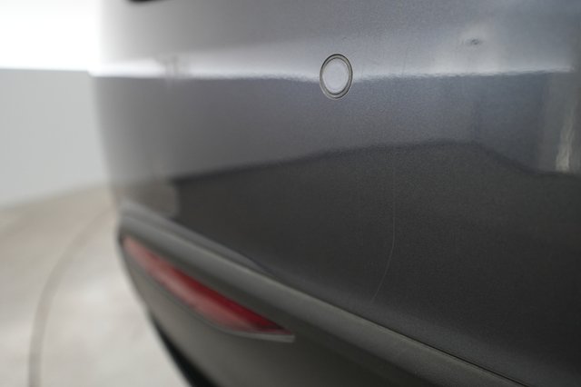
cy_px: 194
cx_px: 290
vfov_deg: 46.4
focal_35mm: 28
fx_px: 452
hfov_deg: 65.5
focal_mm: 28
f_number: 4.5
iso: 2500
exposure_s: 1/100
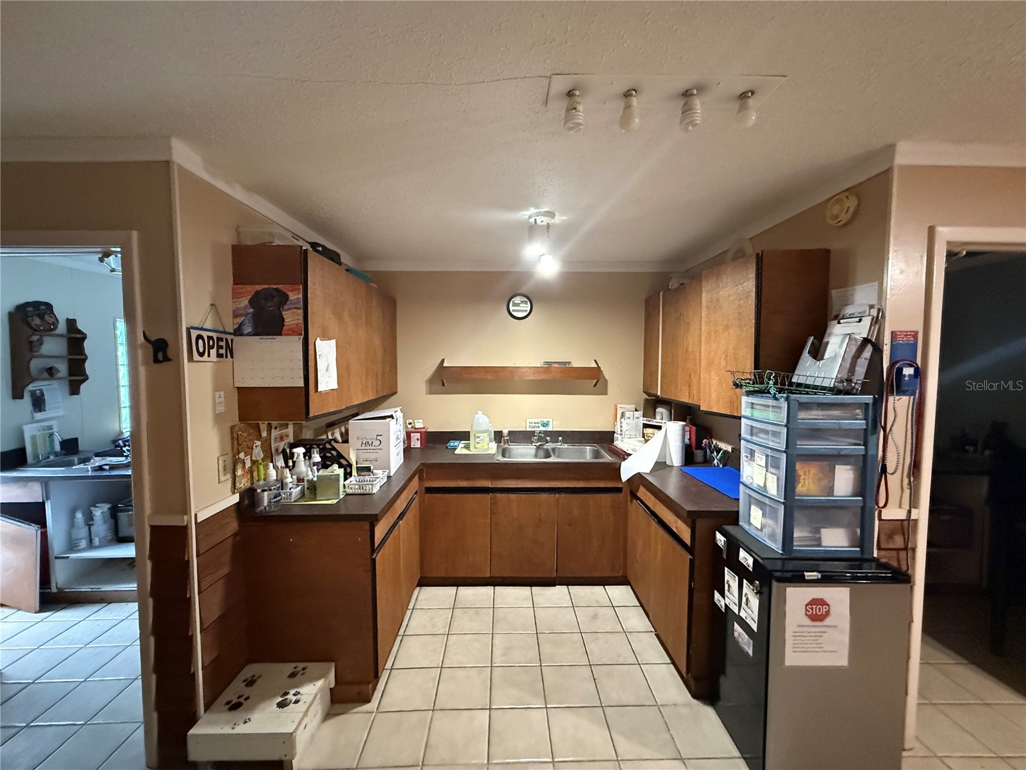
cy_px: 385
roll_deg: -0.6
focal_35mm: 14
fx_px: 415
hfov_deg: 102.1
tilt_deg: -2.6
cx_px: 513
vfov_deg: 85.7
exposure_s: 1/60
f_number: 2.2
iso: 800
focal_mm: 2.22
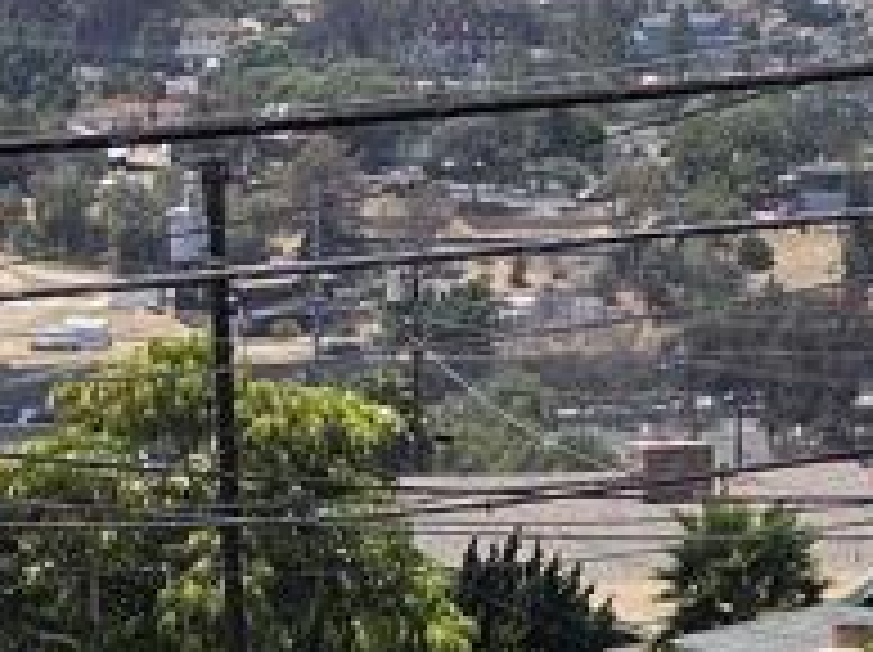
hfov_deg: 5.4
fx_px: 9194
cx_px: 612
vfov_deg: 4.1
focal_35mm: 365
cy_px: -121
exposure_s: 1/3026
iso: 50
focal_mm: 7.9
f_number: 2.4
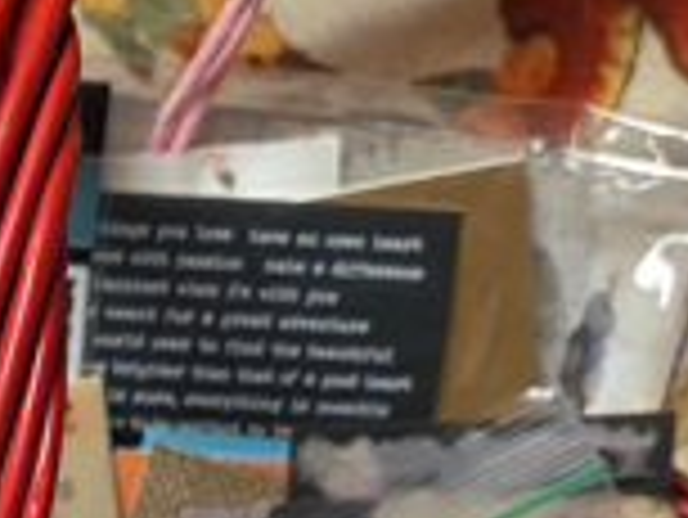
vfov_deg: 10.2
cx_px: -414
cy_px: 993
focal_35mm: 135
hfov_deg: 13.5
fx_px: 2685
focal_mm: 6.3
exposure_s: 1/120
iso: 250
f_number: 1.7
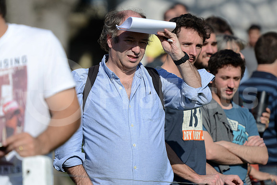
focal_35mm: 230
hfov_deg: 8.9
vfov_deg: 6.0
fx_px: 1770
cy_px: 92
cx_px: 138
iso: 320
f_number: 4
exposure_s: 1/3200
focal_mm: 230
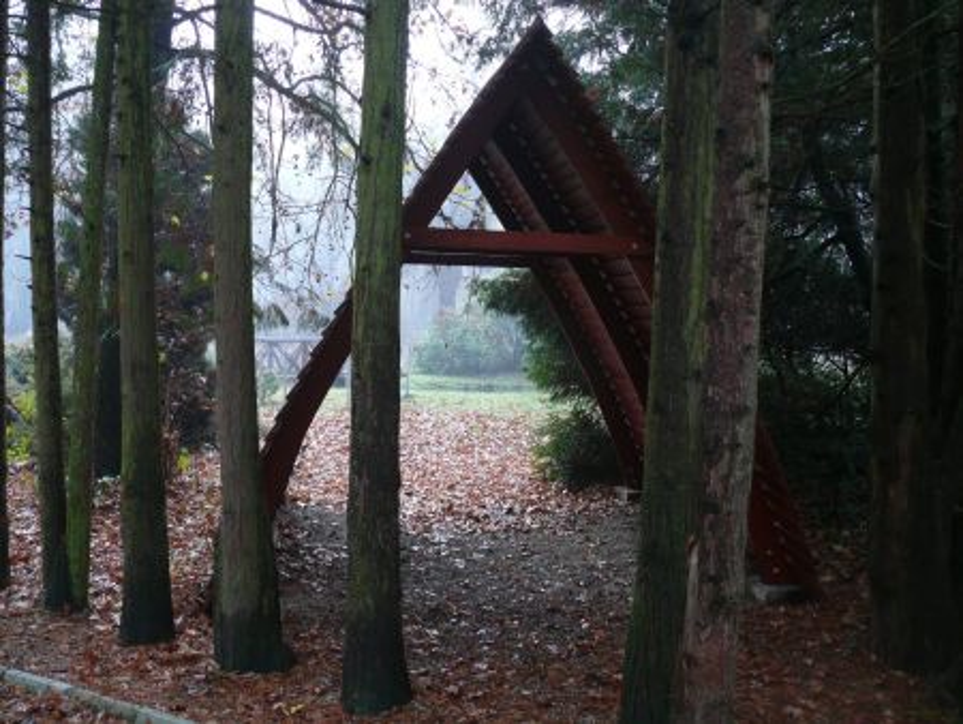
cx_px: 482
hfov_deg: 52.6
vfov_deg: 40.7
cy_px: 362
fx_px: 974
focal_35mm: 35
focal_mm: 7.4
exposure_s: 1/80
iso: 100
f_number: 2.8
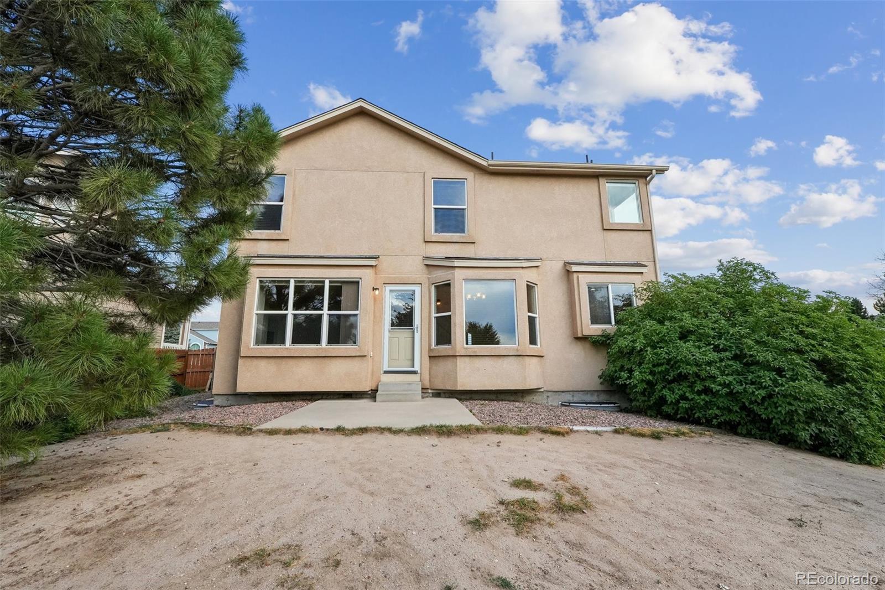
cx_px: 442
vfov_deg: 77.3
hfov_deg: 100.4
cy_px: 295
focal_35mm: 15
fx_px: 369
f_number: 8
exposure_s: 1/800
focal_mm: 10
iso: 800
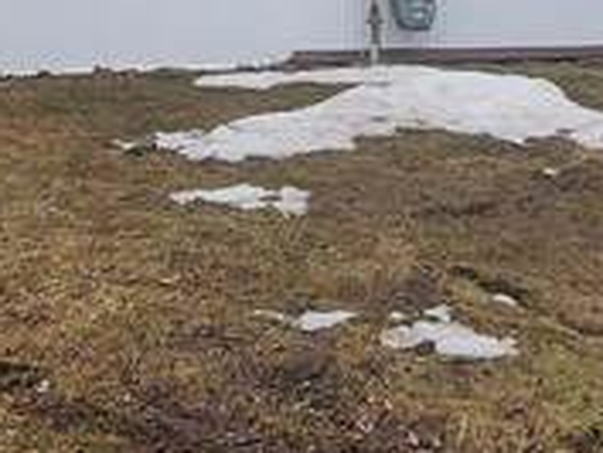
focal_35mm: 75
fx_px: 1307
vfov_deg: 16.3
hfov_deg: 25.0
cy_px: -385
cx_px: 37
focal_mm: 2.2
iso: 50
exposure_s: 1/125
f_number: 2.2
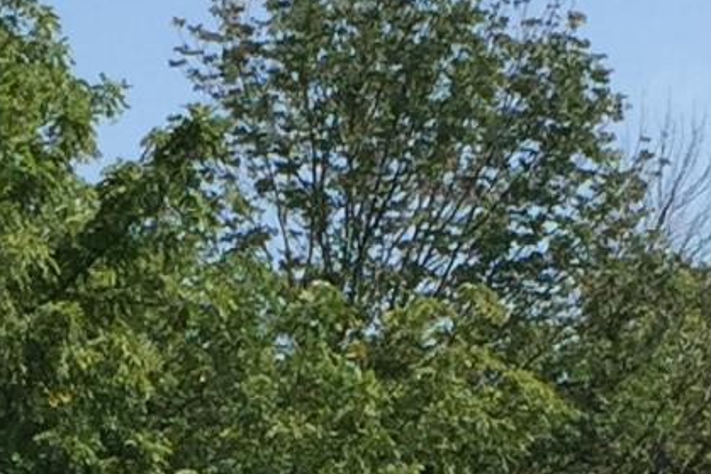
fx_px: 4264
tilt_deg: +1.1
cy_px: 1194
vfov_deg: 6.1
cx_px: 260
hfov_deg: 9.5
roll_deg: -1.5
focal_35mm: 216
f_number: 2.2
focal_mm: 4.15
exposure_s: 1/1721
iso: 32
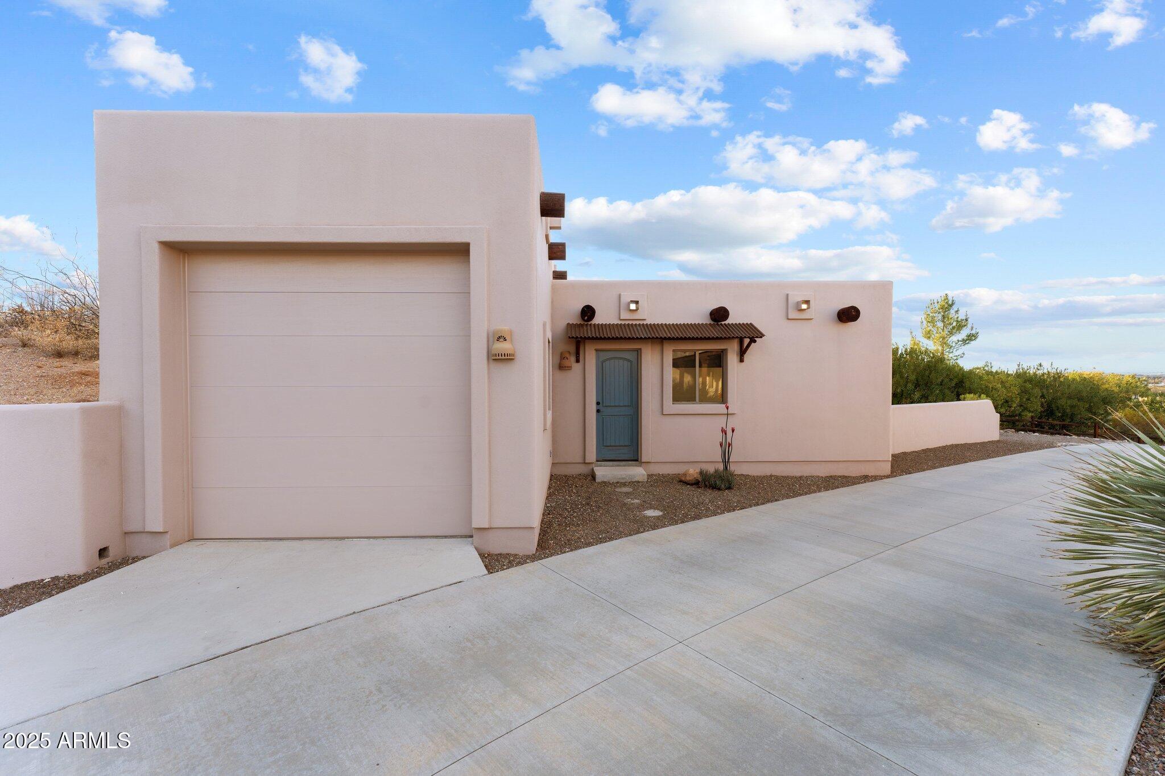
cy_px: 388
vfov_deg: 81.2
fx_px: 453
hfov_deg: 104.3
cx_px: 582
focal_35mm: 14
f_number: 8
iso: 400
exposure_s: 1/125
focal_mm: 14
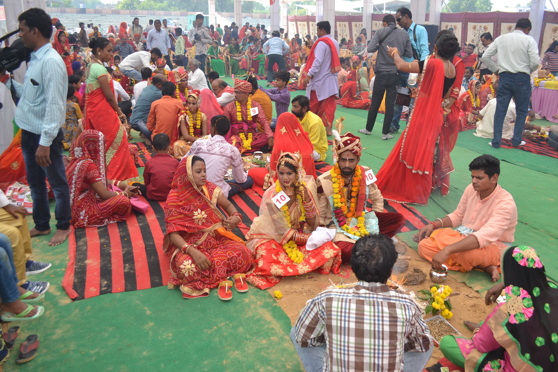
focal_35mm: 27
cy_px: 186
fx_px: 418
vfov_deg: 47.9
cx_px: 279
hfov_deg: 67.4
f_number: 4.5
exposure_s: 1/125
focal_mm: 18
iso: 110
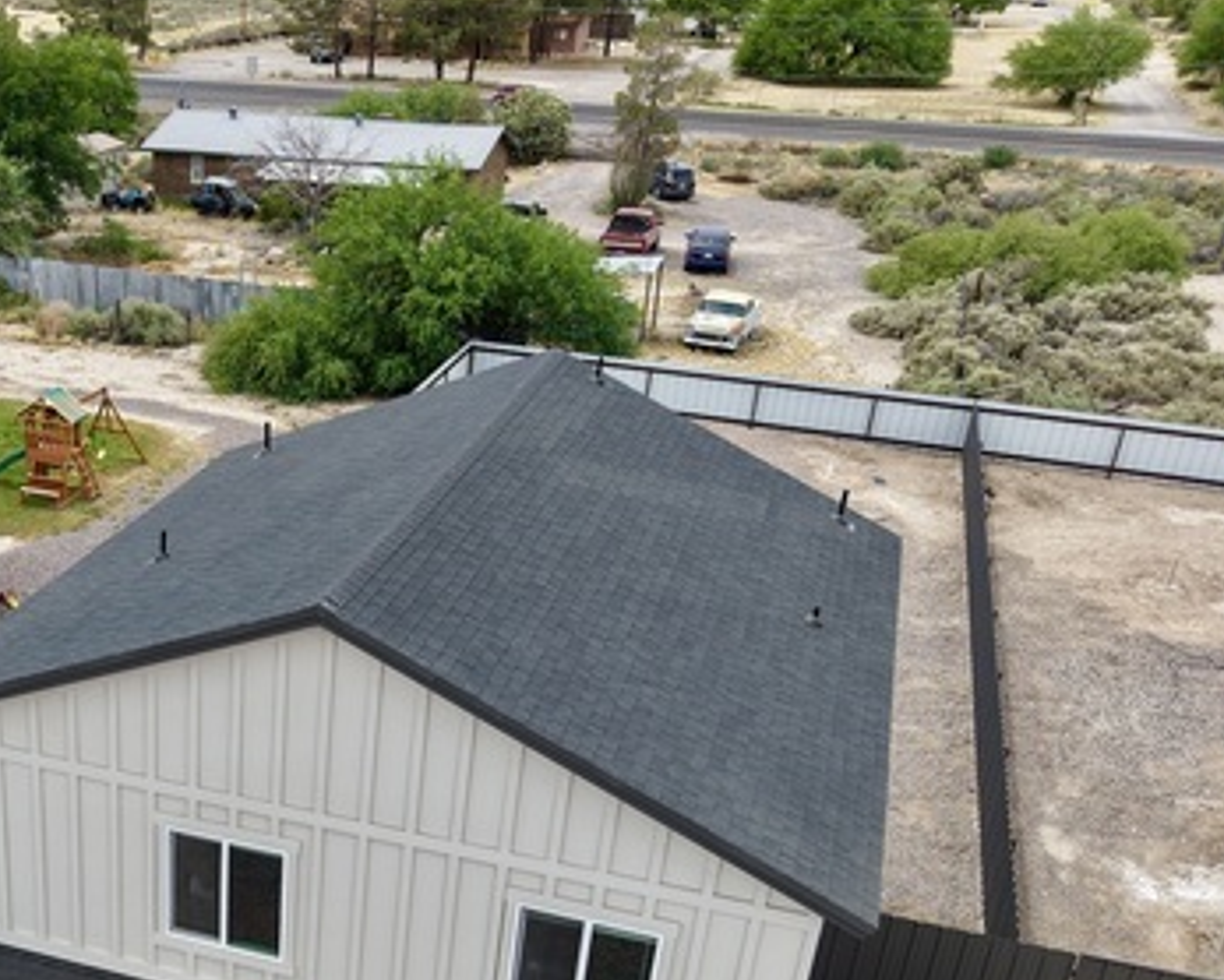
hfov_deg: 39.1
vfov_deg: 32.5
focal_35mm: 45
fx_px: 1631
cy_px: 797
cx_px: 196
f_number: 1.8
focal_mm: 8.67
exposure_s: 1/2000
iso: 100
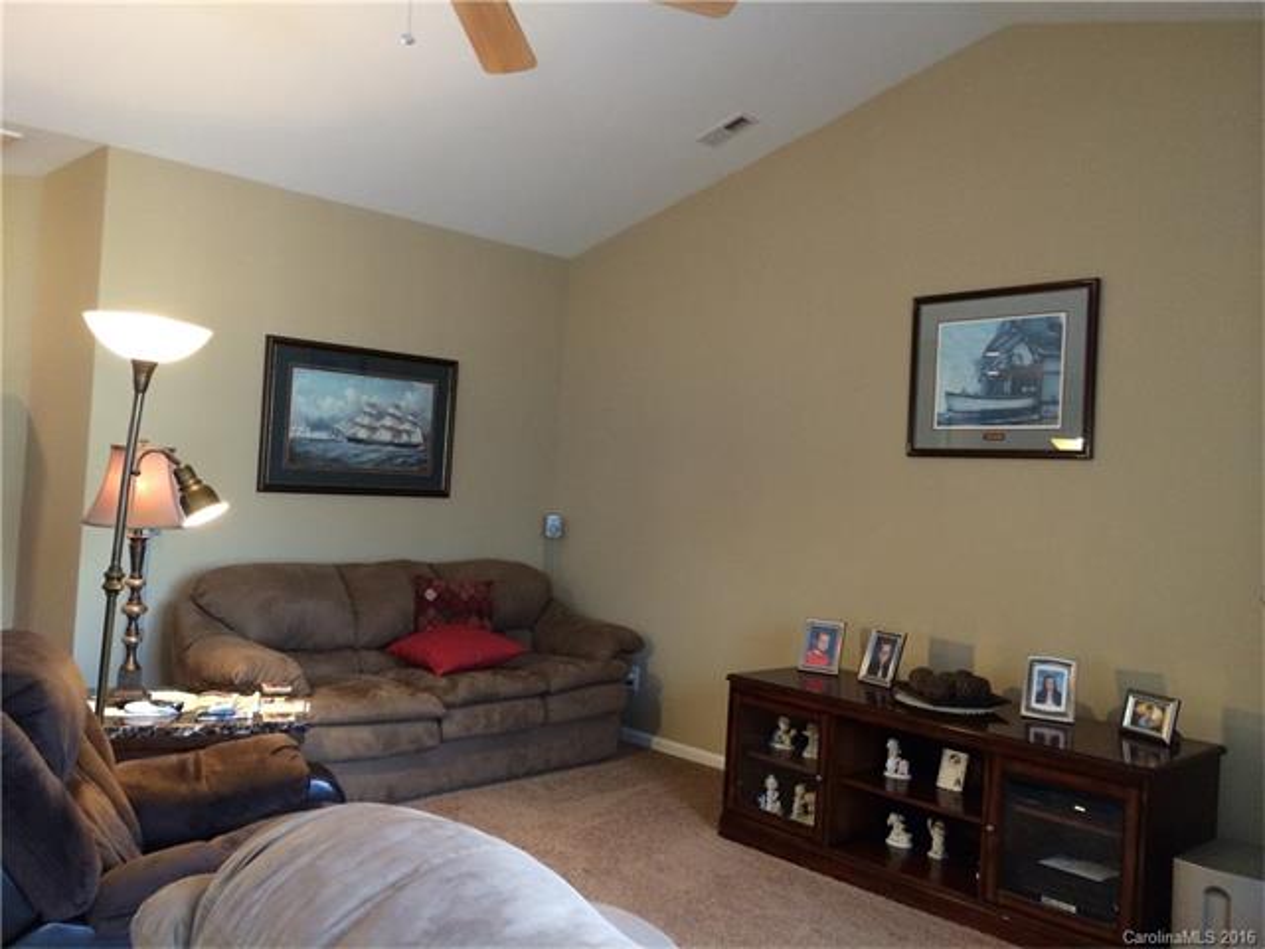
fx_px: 1096
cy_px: 474
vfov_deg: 46.8
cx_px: 632
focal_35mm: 30
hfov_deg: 60.0
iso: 200
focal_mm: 4.12
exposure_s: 1/30
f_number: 2.2
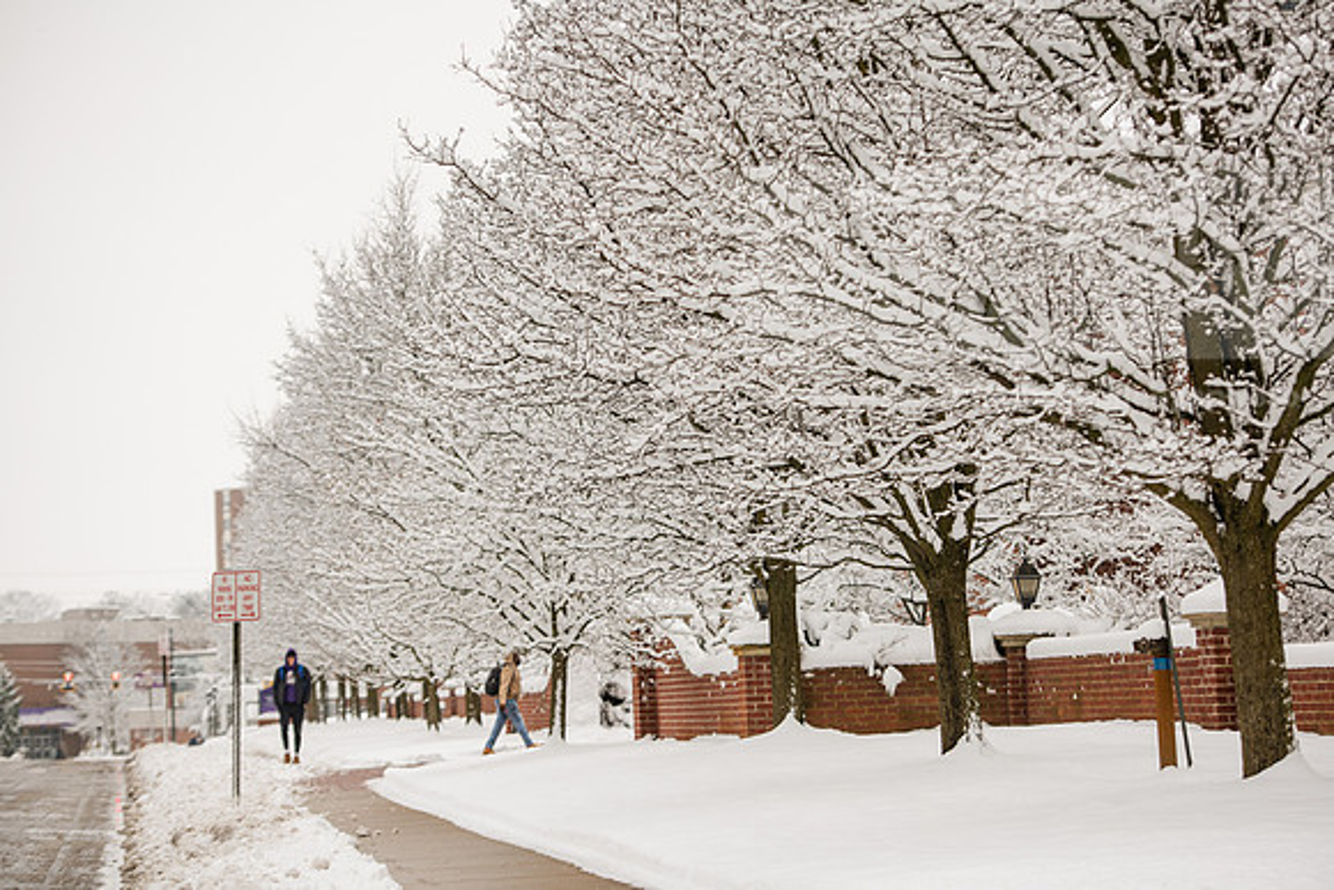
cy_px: 445
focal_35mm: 100
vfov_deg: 13.7
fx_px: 3706
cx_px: 667
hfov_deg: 20.4
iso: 125
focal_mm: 100
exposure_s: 1/400
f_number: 3.5
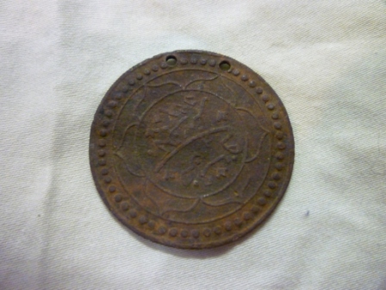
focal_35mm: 29
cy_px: 145
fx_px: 323
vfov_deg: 48.2
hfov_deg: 61.7
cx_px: 193
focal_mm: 5.2
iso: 800
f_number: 3.3
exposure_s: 1/15
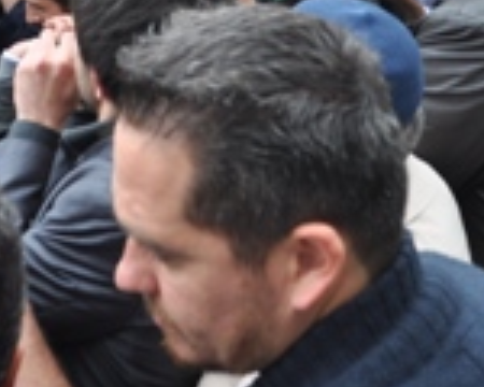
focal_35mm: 84
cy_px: -29
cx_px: 258
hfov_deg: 22.7
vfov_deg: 17.7
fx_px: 1203
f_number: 7.1
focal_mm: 20
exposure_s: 1/200
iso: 200
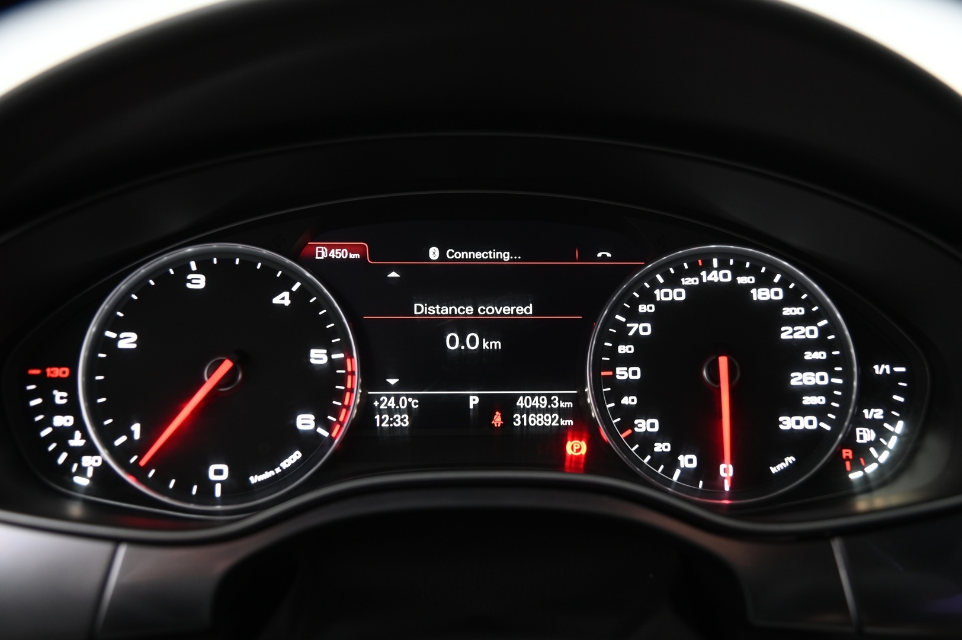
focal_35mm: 38
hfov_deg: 50.7
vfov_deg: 35.0
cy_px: 320
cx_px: 481
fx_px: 1015
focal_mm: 38
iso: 1000
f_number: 4
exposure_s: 1/15
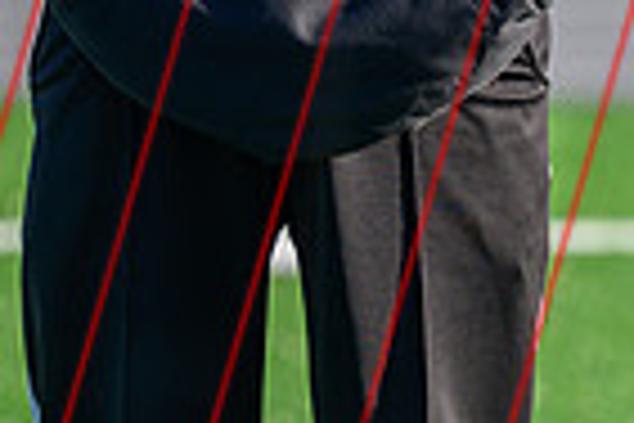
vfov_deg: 1.3
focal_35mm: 1045
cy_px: -125
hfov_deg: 2.0
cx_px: 317
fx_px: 18402
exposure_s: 1/1000
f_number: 2.8
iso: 140
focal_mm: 175
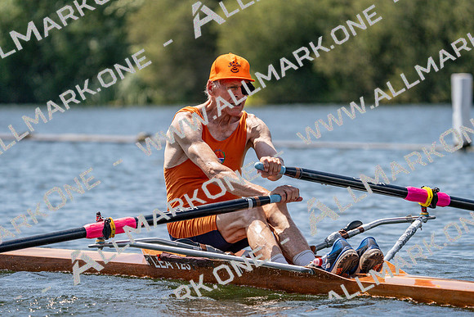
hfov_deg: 7.2
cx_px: 237
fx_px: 3766
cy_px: 158
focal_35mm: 286
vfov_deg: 4.8
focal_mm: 286
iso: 320
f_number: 5.6
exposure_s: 1/2000
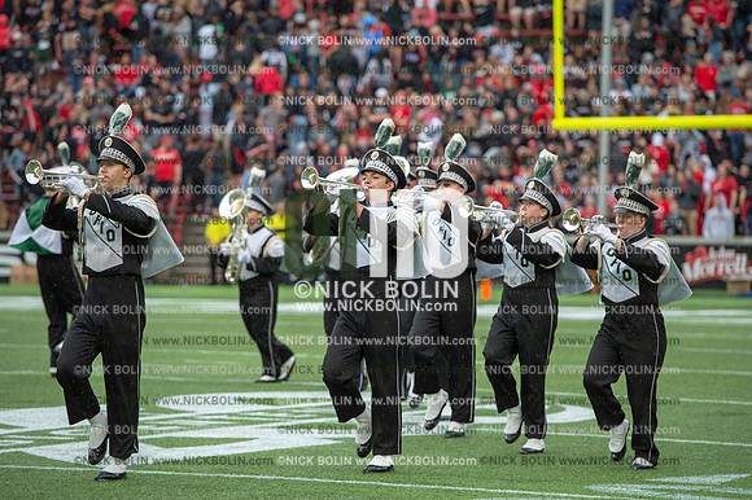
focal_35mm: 185
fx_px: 3862
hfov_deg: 11.1
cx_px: 376
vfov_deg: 7.4
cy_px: 250
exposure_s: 1/500
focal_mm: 185
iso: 400
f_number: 4
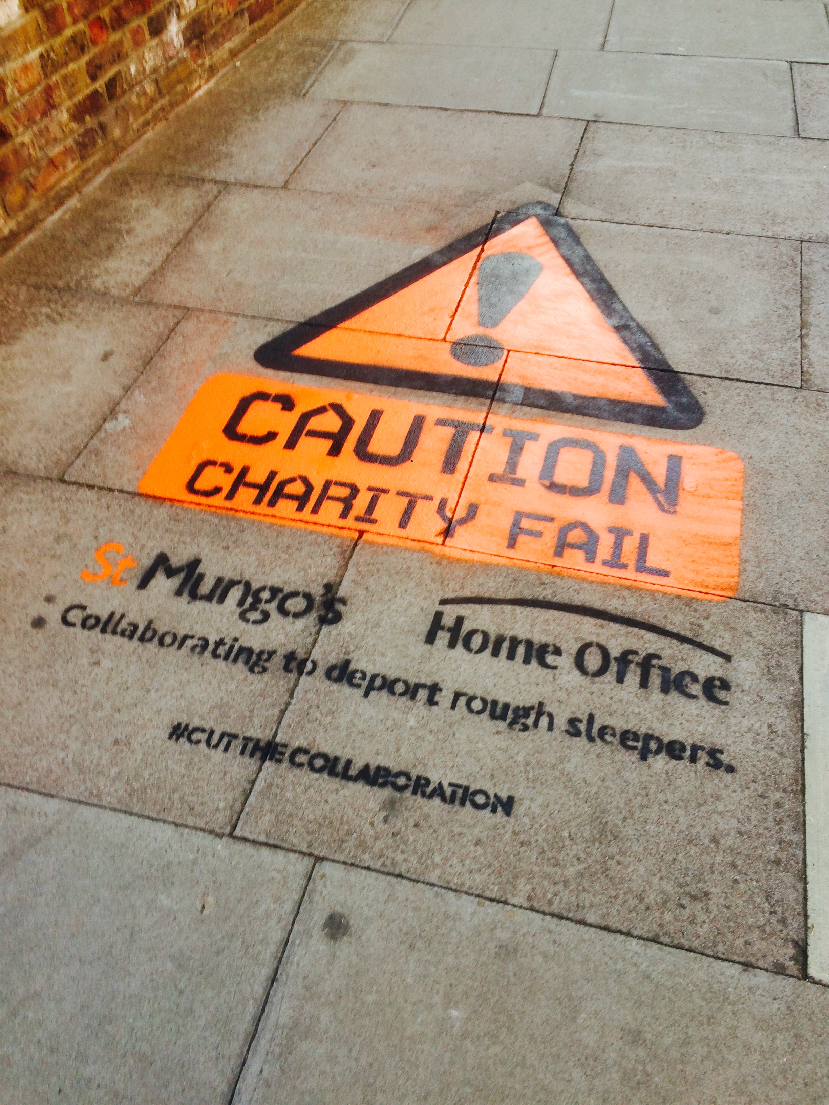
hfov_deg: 48.2
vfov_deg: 61.7
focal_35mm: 29
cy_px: 552
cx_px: 414
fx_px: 926
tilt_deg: -46.7
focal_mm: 4.15
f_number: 2.2
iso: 40
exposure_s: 1/33
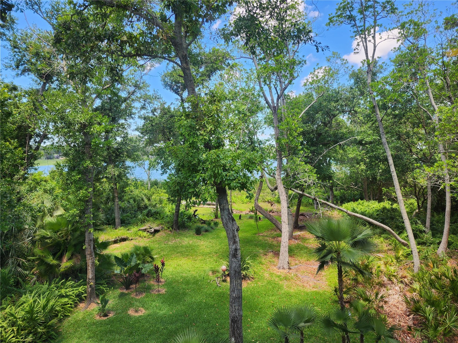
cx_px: 229
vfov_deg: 58.9
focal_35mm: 23
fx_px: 304
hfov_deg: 73.9
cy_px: 172
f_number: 1.8
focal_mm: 6.4
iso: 12
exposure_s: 1/180
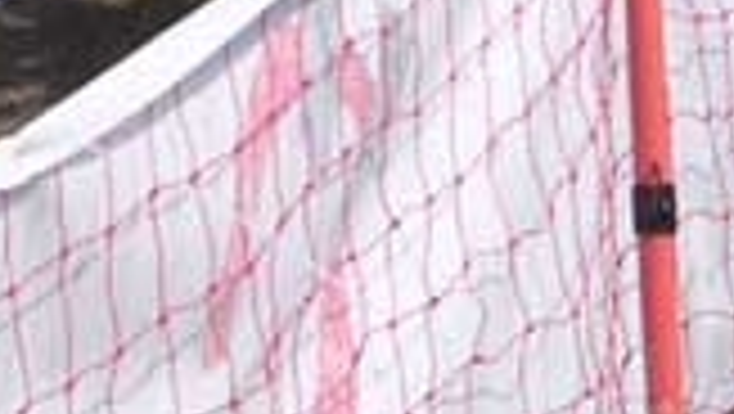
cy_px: -502
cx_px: 95
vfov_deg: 2.9
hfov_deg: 5.1
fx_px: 8220
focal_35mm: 422
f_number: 4.9
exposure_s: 1/511
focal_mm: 17.4
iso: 139
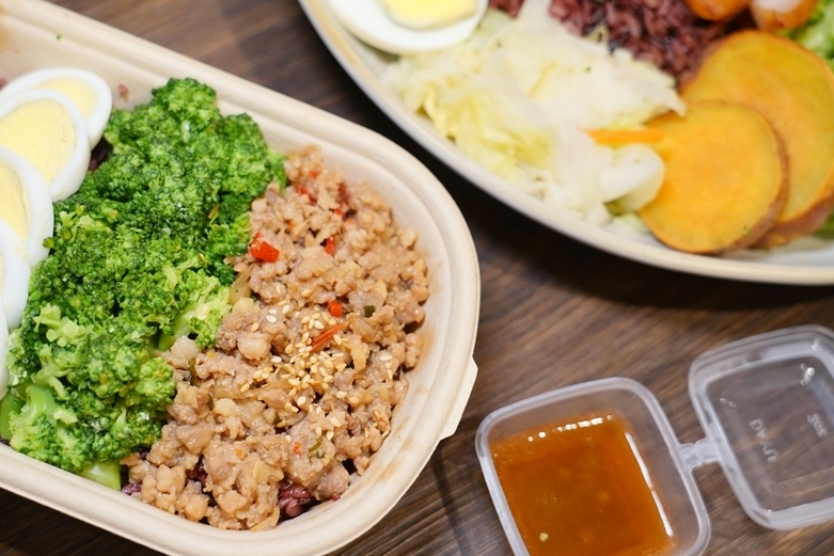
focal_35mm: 64
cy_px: 263
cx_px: 357
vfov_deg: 21.2
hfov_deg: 31.4
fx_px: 1483
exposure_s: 1/50
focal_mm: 50
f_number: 4.5
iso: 800
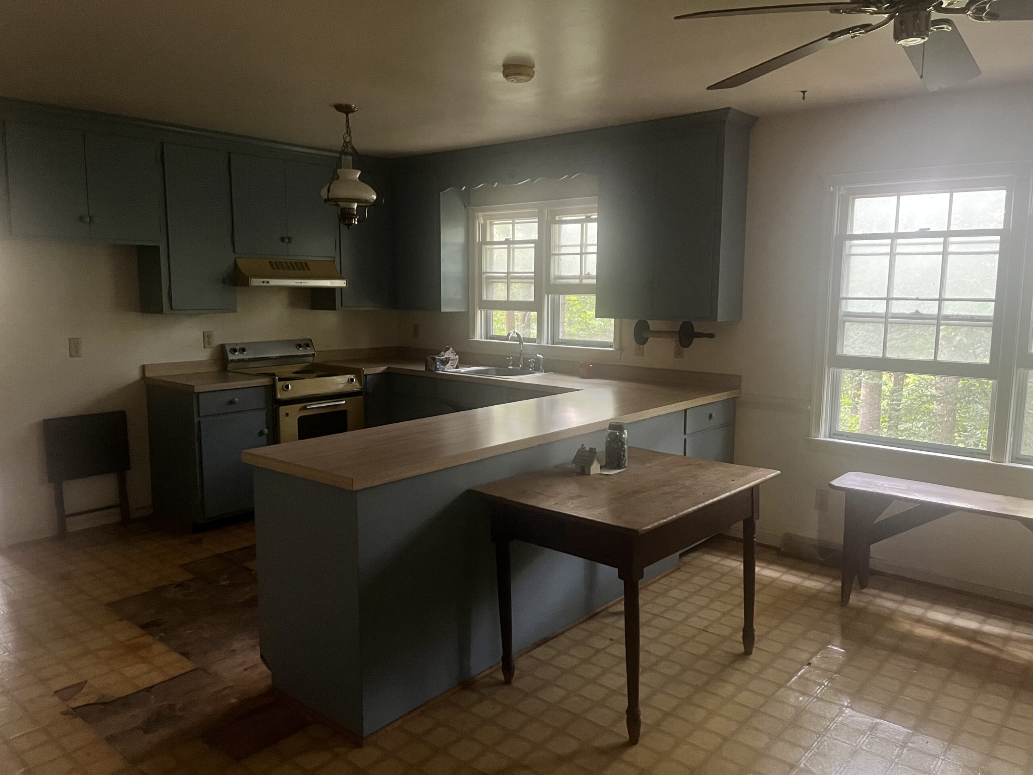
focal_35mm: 26
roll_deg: +0.2
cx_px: 516
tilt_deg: -8.5
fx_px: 776
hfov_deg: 67.3
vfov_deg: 53.1
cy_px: 388
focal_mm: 5.1
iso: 640
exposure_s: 1/30
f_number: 1.6
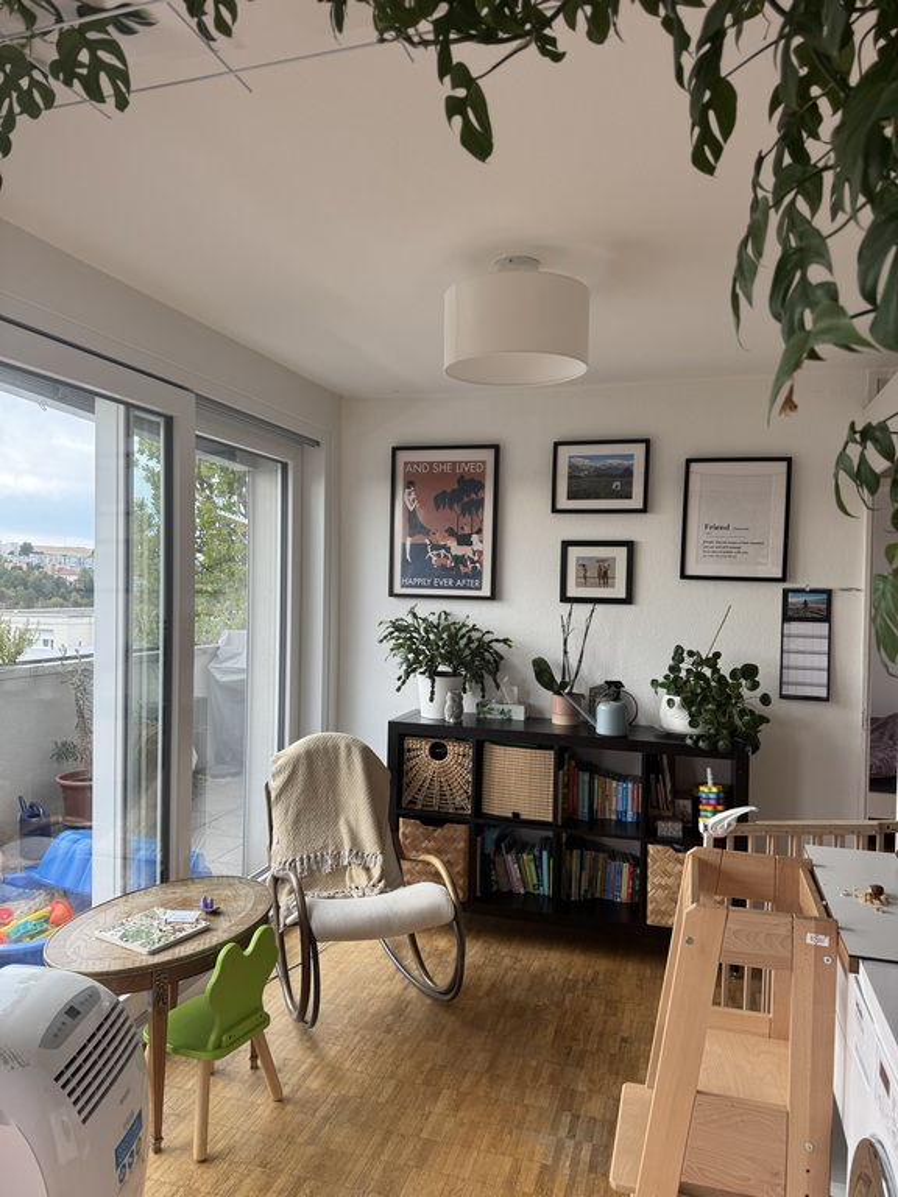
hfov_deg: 56.8
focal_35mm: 24
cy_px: 598
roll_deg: -0.2
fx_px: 830
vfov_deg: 71.6
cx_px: 449
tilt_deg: -1.7
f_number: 1.78
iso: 64
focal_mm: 6.76
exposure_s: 1/212
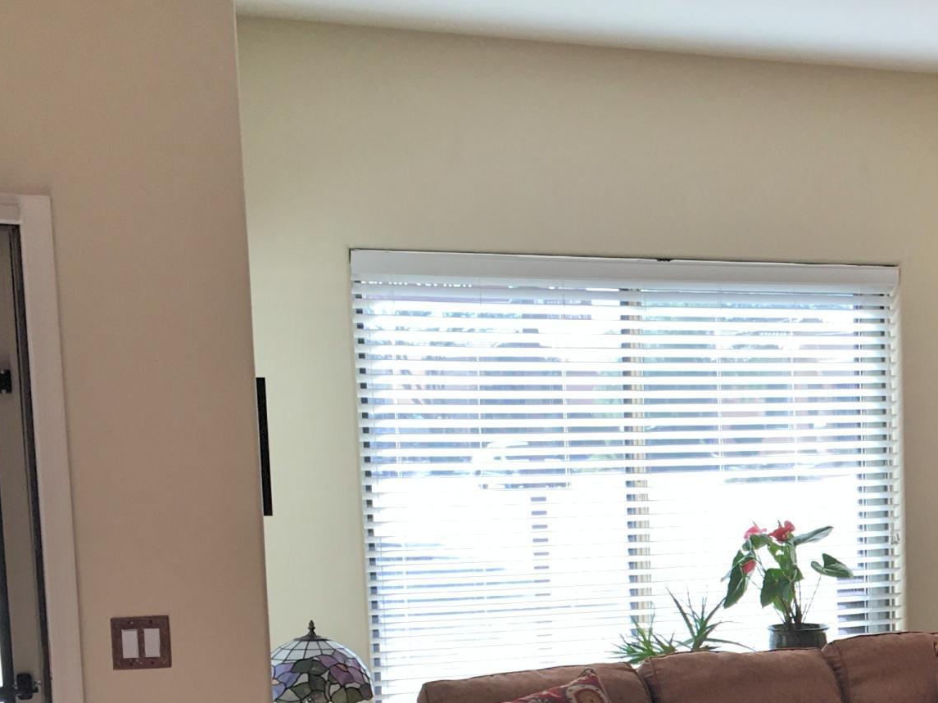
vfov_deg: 18.9
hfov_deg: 24.0
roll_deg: -0.3
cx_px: 1034
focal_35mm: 76
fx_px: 2060
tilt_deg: -7.1
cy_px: 698
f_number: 2.2
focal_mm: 4.15
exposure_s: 1/60
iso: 25
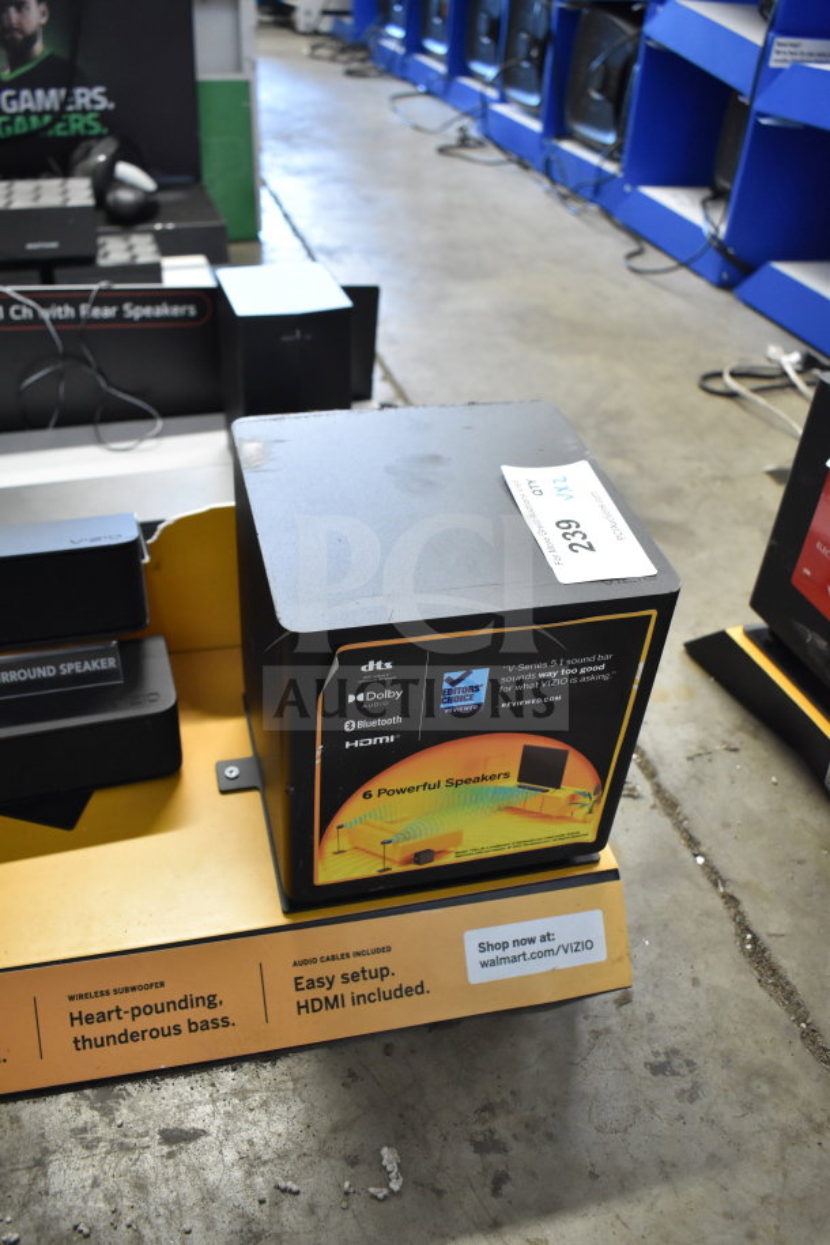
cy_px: 622
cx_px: 415
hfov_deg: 43.6
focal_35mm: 30
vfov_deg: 61.9
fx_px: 1037
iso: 1600
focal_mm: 20
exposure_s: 1/30
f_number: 3.8
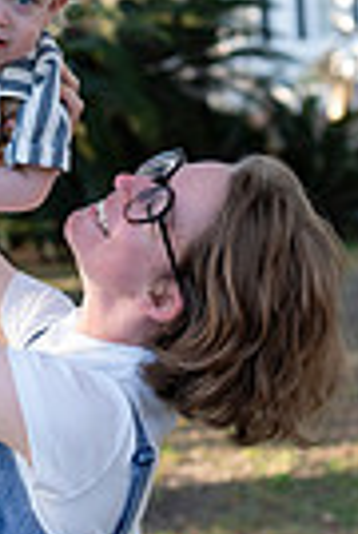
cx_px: -58
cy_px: 151
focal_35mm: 134
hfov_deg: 10.1
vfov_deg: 15.2
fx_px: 1988
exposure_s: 1/1000
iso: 1250
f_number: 3.2
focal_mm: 40
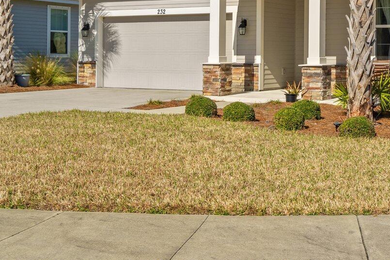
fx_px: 620
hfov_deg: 33.5
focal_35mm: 57
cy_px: 54
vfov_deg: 23.3
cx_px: 333
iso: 100
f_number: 9
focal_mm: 15
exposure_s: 1/60
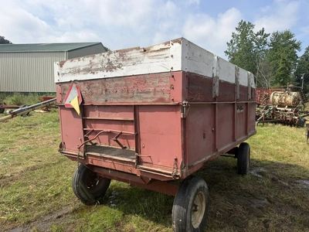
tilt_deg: -2.6
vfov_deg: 56.8
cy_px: 116
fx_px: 214
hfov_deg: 71.6
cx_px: 154
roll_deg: -2.2
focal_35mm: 24
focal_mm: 6.76
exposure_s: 1/3584
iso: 80
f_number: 1.78
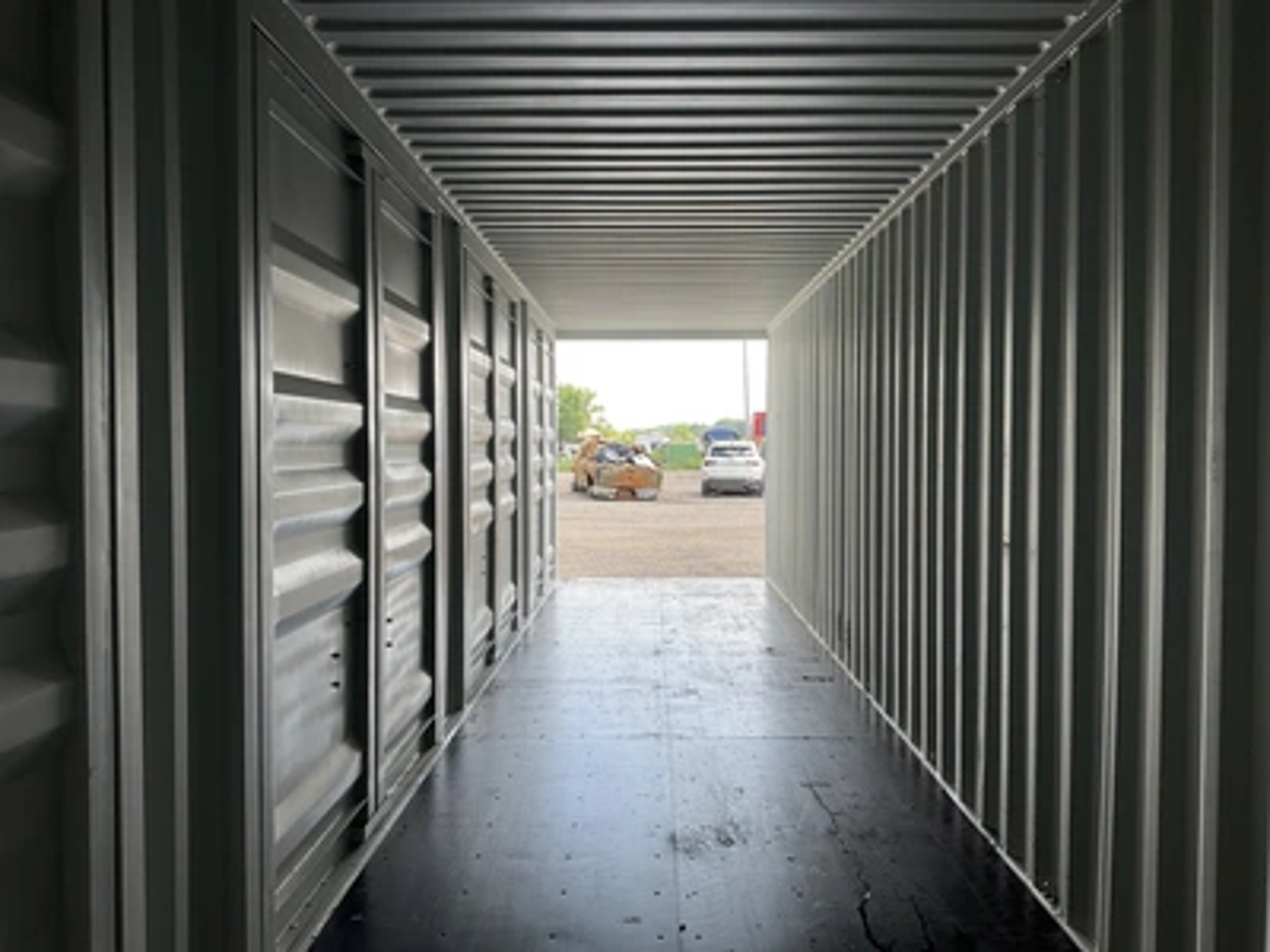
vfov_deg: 48.2
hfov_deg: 61.7
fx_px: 1064
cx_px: 635
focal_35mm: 29
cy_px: 476
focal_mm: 3
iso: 16
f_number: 1.8
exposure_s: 1/131
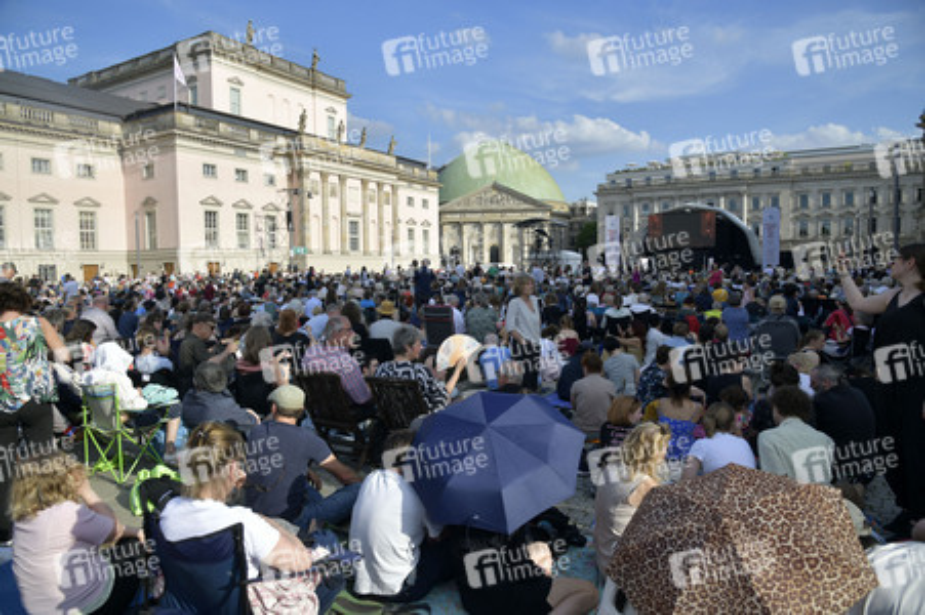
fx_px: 616
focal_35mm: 24
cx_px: 462
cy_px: 308
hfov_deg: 73.8
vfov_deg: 53.1
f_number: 8
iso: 160
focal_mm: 24
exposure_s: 1/320
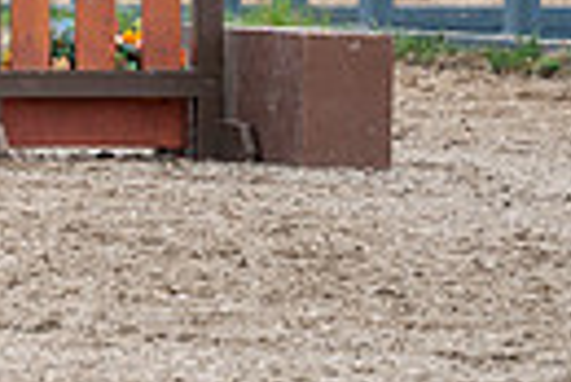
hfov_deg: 1.8
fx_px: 18356
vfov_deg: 1.2
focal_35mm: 1156
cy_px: -446
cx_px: -602
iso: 200
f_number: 5.6
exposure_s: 1/320
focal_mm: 259
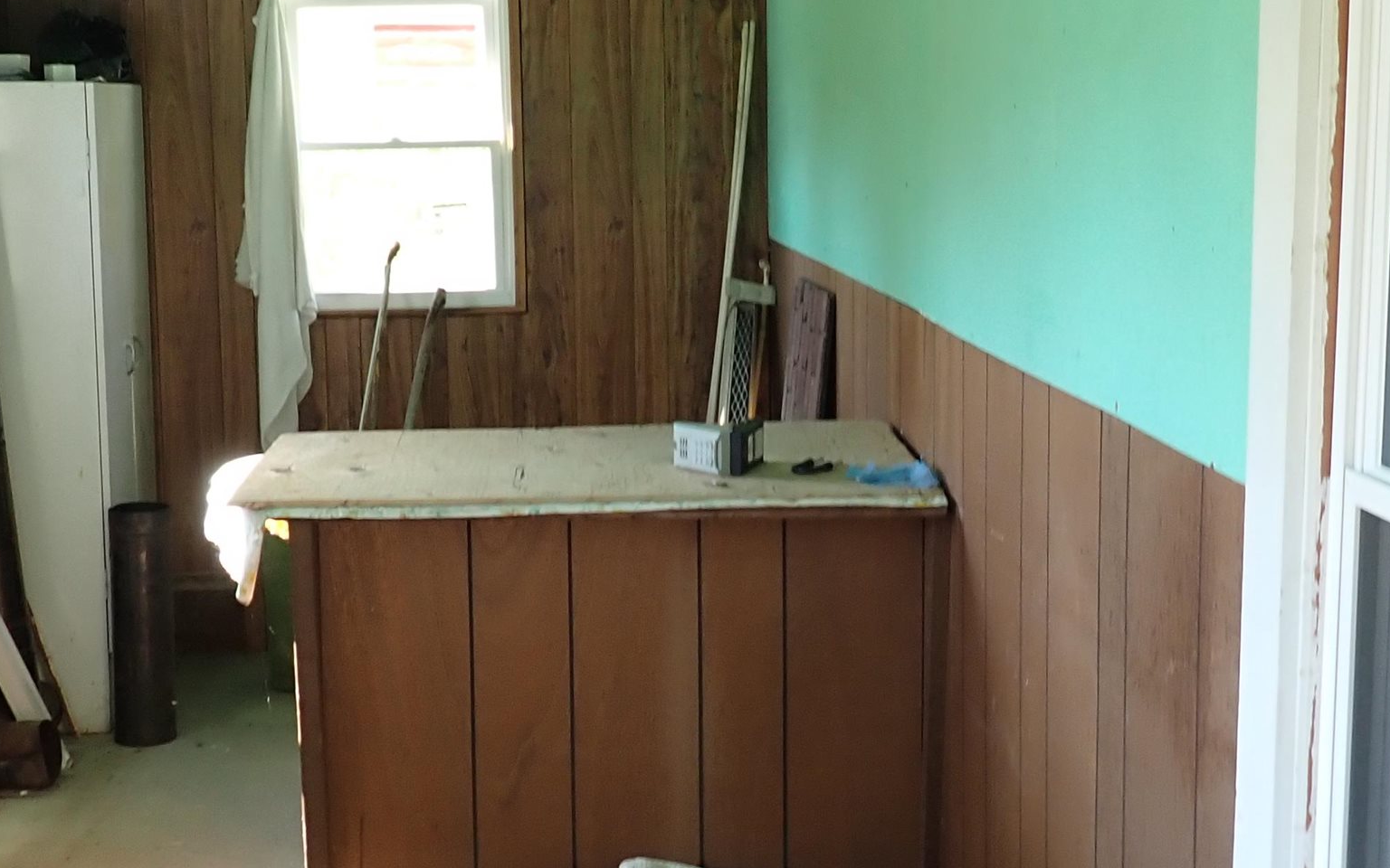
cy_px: 420
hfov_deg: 38.2
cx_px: 705
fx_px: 2008
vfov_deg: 24.4
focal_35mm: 53
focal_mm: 4.5
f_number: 2
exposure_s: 1/125
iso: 200
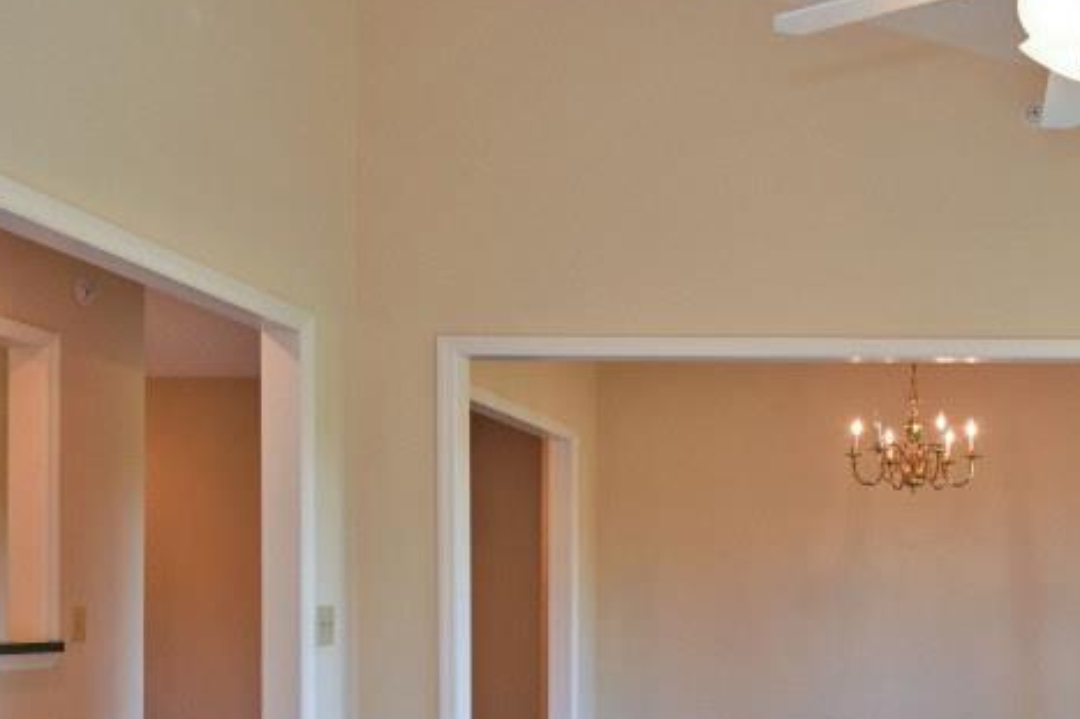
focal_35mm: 45
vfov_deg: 28.9
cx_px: 1006
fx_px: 1349
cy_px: 610
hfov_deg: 39.8
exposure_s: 1/80
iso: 200
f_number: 5
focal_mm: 14
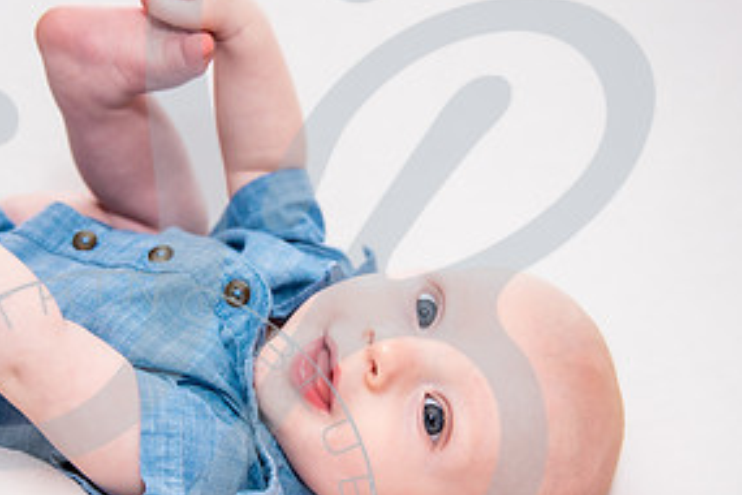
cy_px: 319
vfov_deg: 21.5
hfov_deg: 31.6
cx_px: 242
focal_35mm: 63
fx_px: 1298
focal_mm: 31
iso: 50
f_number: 2.8
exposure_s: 1/125
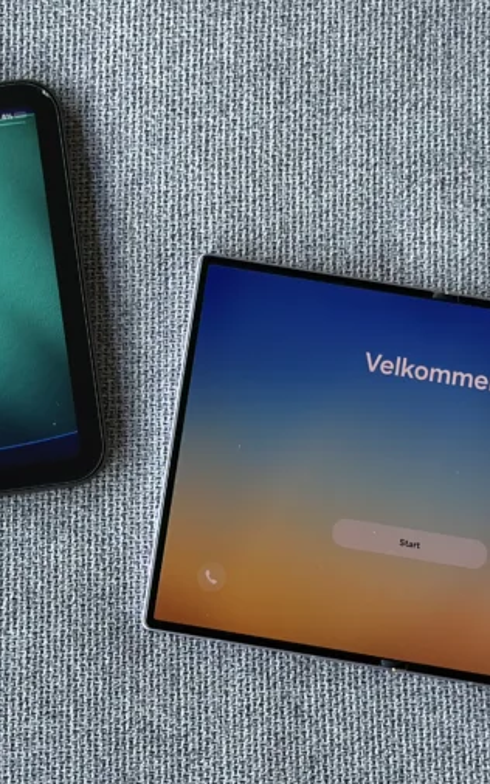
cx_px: 62
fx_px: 2202
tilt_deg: -82.2
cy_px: 383
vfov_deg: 20.2
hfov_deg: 12.6
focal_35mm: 103
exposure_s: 1/121
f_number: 1.78
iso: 80
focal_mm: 6.86
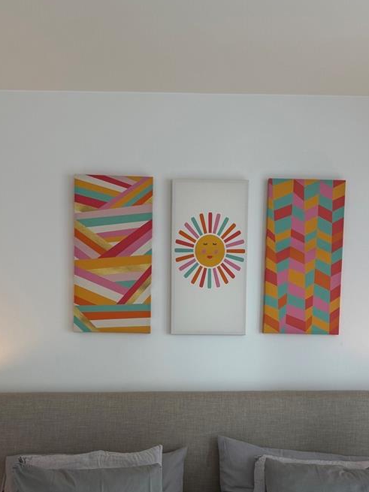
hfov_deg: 32.9
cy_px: 371
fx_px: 626
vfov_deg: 41.6
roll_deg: -0.3
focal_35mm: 44
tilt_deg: -2.3
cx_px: 177
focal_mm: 6.76
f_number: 1.78
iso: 80
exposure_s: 1/120
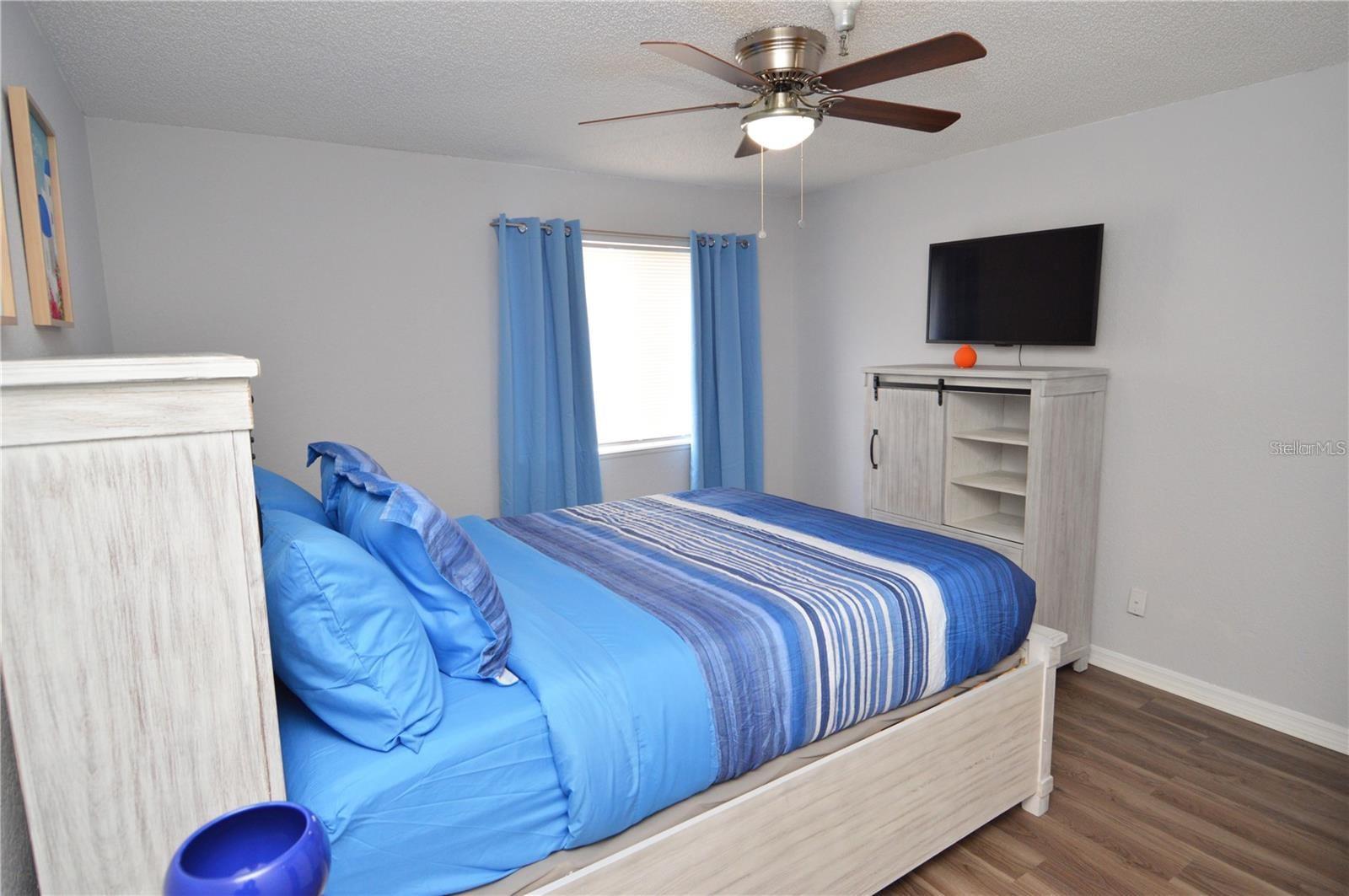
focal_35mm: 18
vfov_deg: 67.3
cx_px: 674
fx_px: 674
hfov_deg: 90.1
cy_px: 448
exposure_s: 1/60
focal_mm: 12
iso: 640
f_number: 4
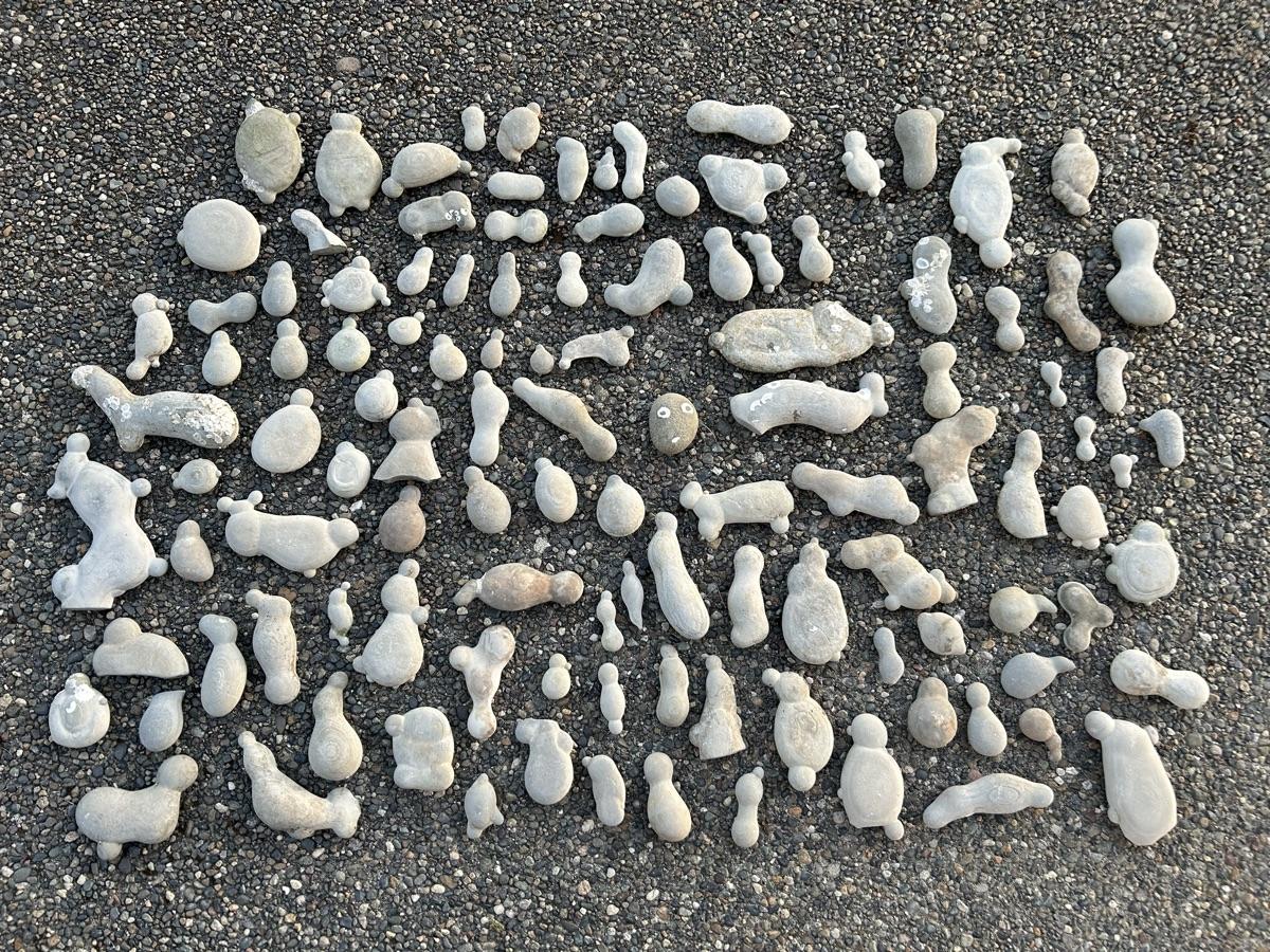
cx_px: 635
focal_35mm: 26
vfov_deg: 53.1
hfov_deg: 67.3
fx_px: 954
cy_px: 476
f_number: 1.5
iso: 125
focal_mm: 5.7
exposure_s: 1/121
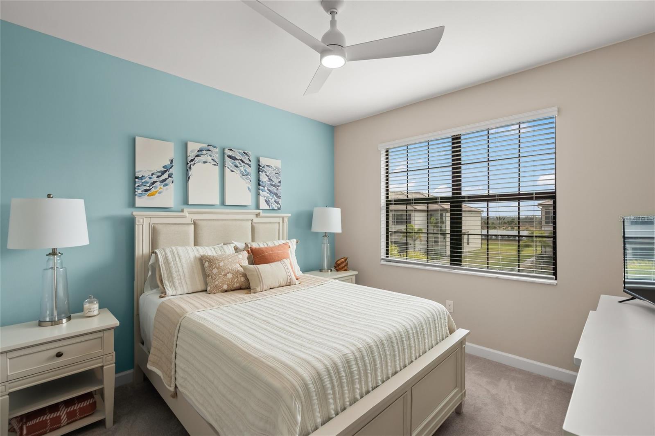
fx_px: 291
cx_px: 328
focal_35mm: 16
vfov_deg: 73.7
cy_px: 218
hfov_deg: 96.7
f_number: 6.3
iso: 250
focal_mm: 16
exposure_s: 1/25
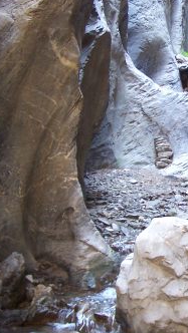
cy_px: 169
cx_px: 234
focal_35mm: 81
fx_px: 717
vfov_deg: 26.2
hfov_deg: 14.4
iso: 140
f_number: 2.8
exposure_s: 1/20
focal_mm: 6.3
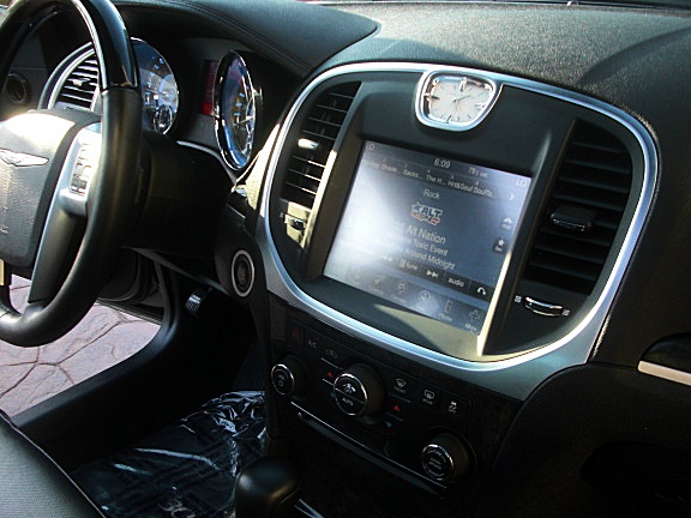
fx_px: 798
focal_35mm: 40
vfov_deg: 35.9
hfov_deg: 46.8
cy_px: 283
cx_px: 344
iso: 100
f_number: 2.8
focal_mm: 6.3
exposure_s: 1/125
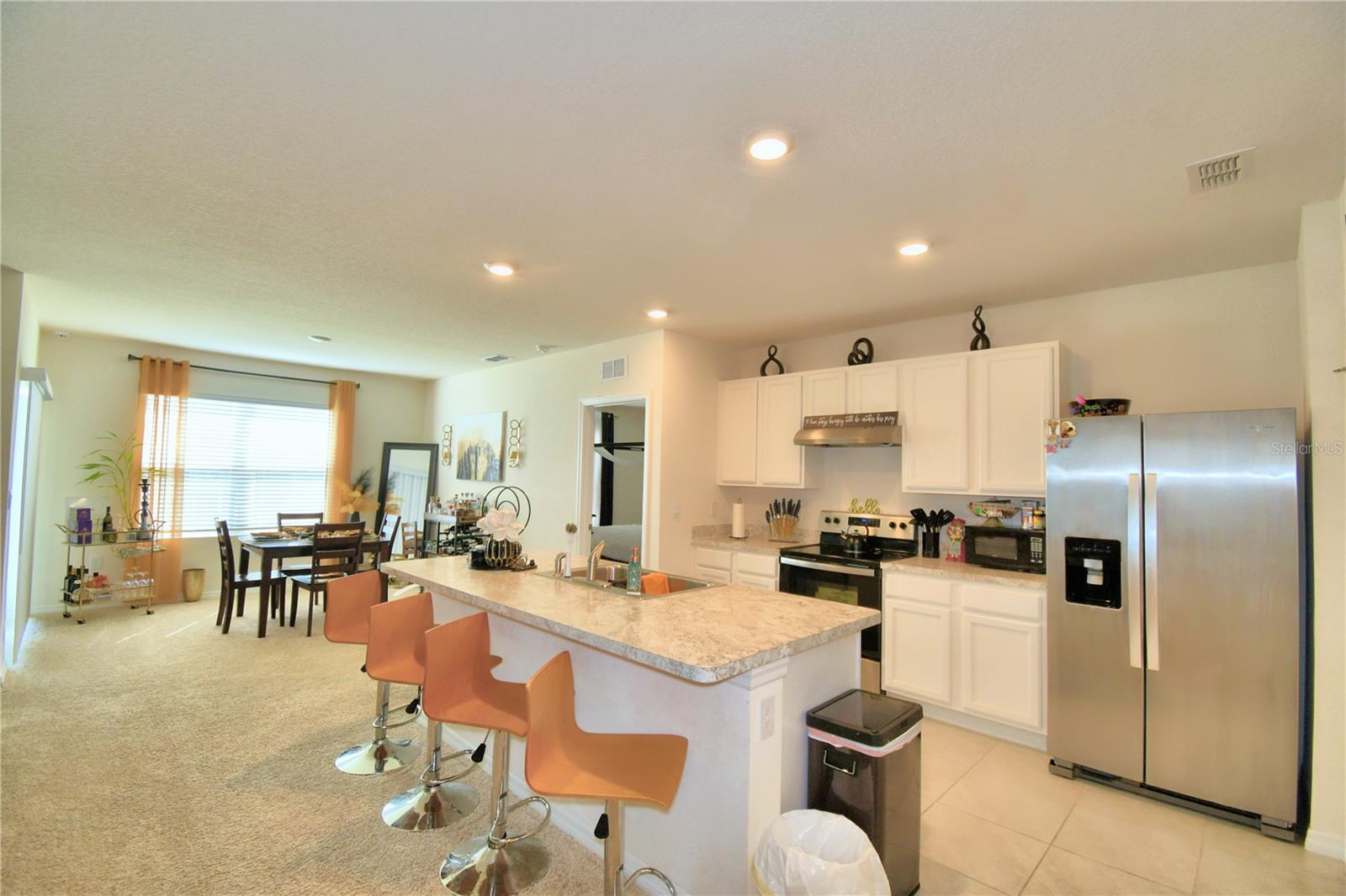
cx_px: 673
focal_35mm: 15
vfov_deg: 77.3
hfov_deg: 100.4
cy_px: 448
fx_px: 561
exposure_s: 1/60
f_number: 4.5
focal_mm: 10
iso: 160
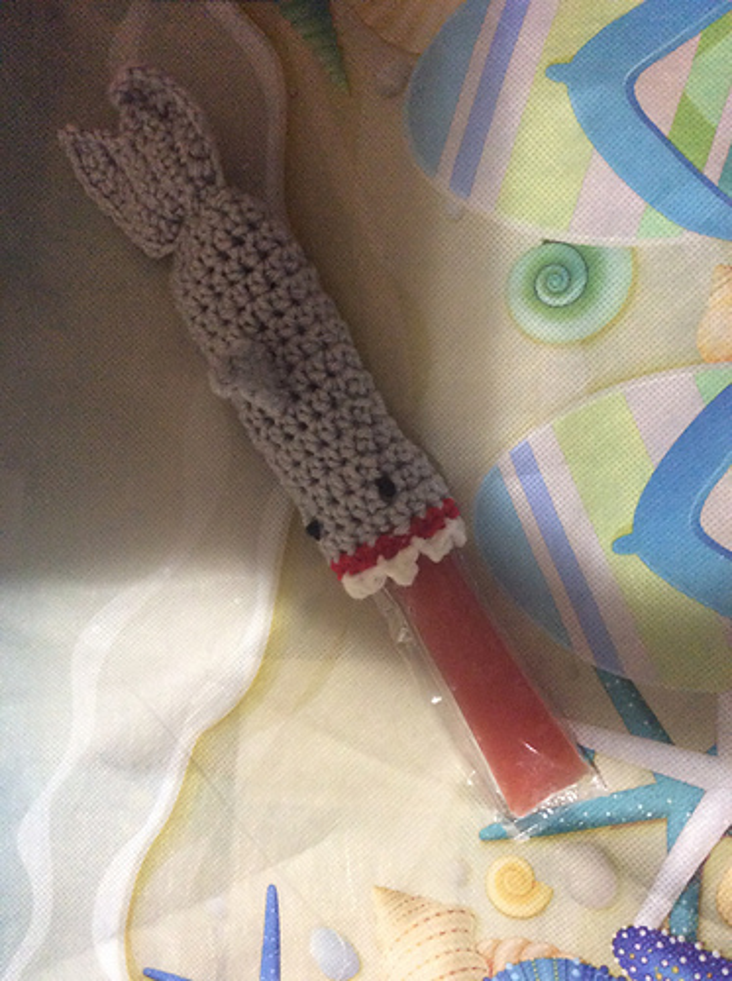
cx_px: 366
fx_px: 905
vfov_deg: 56.9
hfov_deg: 44.0
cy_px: 490
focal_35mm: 32
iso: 320
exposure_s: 1/17
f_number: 2.4
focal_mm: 3.3
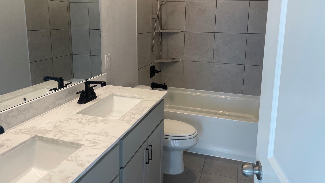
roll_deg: +0.9
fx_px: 250
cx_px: 162
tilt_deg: -7.5
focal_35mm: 29
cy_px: 61
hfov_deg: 66.1
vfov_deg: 39.7
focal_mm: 4.2
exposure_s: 1/120
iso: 64
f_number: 1.6
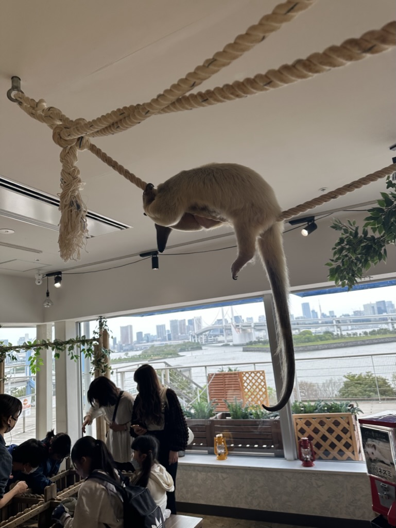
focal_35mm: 24
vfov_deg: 71.6
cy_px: 264
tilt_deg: +10.9
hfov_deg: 56.9
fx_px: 366
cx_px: 198
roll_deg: +7.2
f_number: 1.78
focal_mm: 6.86
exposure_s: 1/144
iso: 80
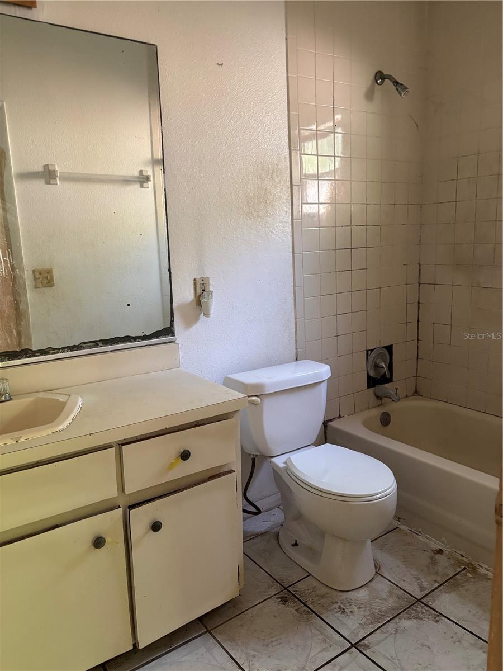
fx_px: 504
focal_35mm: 26
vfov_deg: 67.3
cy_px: 336
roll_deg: -0.4
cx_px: 252
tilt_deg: -13.9
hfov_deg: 53.1
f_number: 1.6
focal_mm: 5.96
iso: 320
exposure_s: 1/60
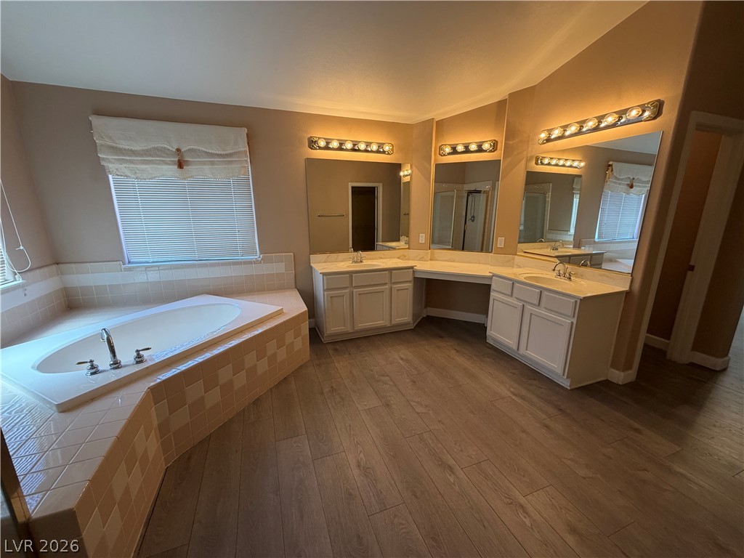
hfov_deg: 102.1
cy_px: 279
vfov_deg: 85.7
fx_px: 301
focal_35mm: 14
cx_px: 372
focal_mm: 2.22
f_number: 2.2
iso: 160
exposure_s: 1/120
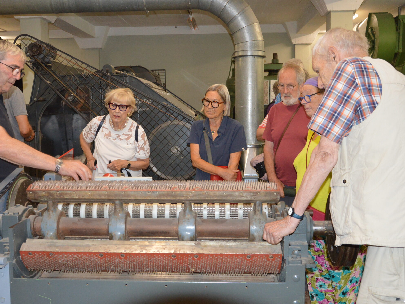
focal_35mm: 41
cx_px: 190
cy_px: 160
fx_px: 480
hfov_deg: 45.7
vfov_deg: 35.1
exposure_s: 1/60
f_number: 3.8
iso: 1400
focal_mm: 22
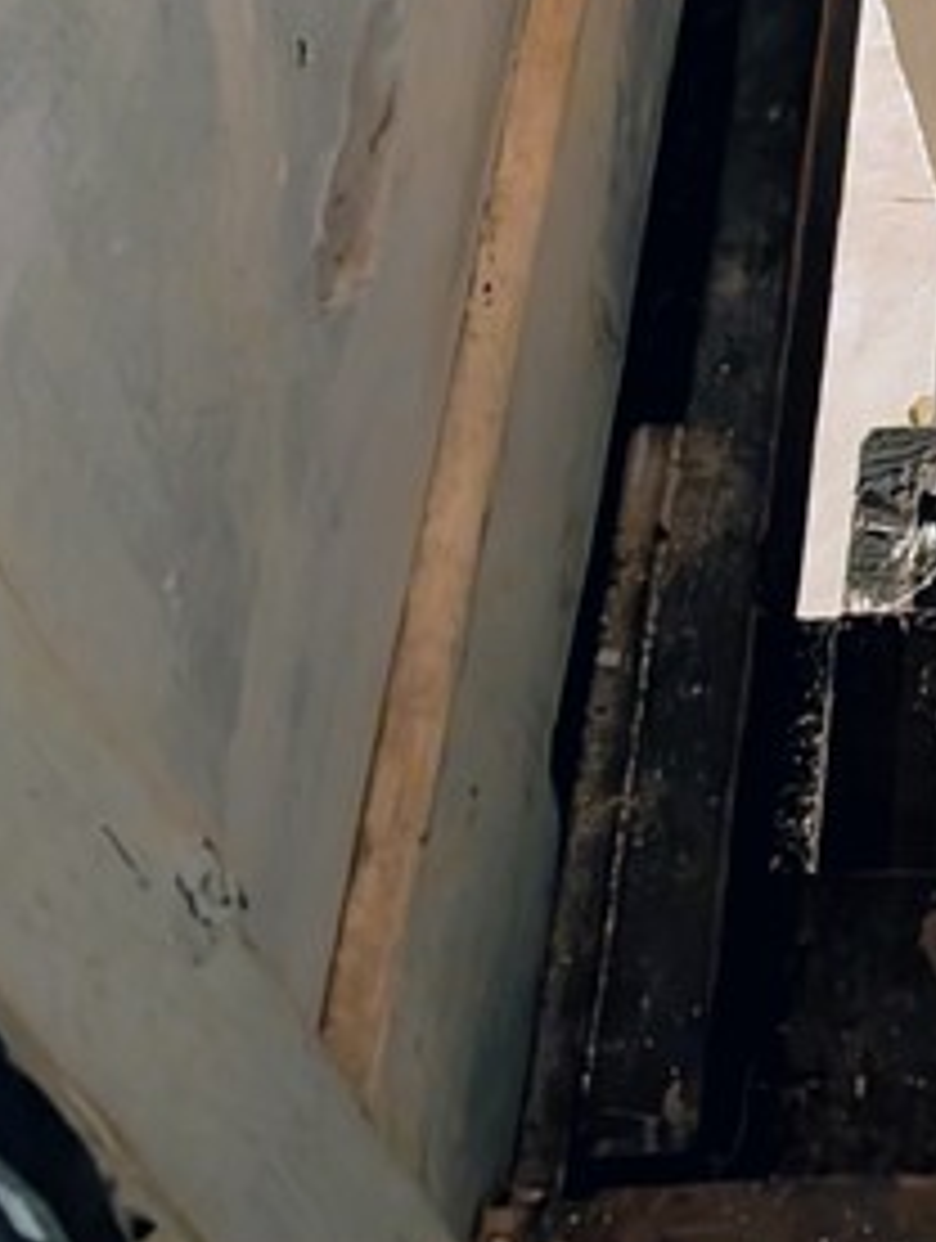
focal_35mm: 94
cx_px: 1447
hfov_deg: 14.6
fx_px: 3379
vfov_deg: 17.0
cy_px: -1017
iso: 3380
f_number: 1.68
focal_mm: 6.9
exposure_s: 1/15
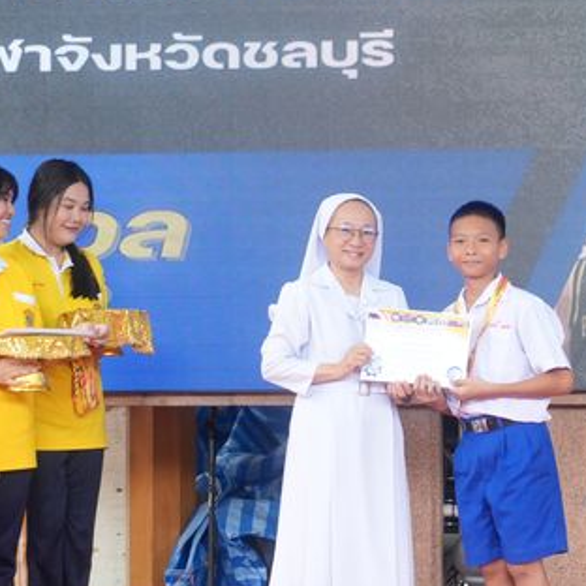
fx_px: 1973
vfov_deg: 16.9
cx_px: 424
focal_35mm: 103
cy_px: 261
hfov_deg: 16.8
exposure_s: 1/100
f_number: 5.6
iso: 1600
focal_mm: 42
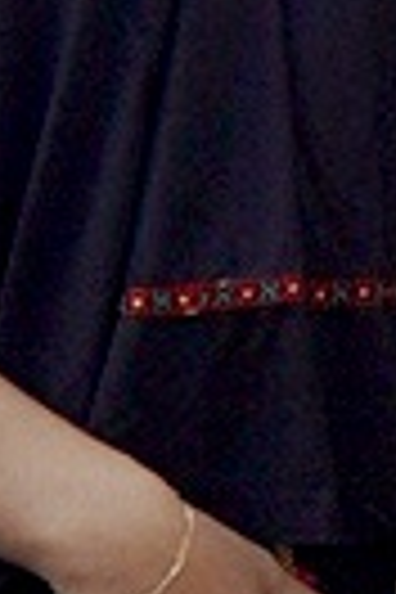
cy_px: -556
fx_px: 2425
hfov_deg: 7.8
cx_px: 1294
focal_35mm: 147
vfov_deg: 12.5
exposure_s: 1/160
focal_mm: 12
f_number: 8
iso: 200
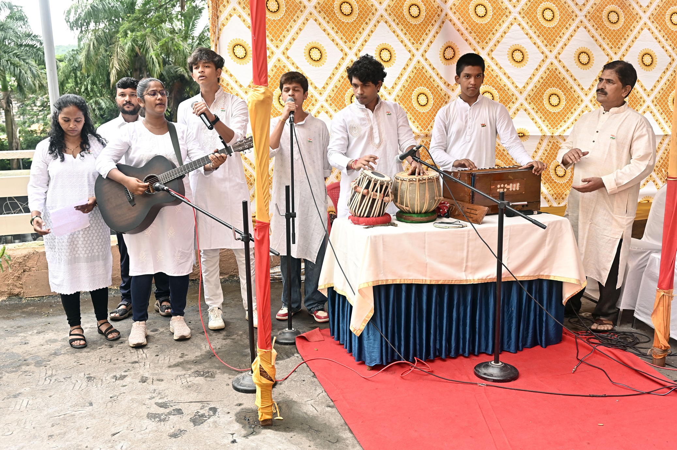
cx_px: 338
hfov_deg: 62.0
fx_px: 564
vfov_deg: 43.5
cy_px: 225
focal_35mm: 30
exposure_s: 1/125
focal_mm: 30
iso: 200
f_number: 4.5
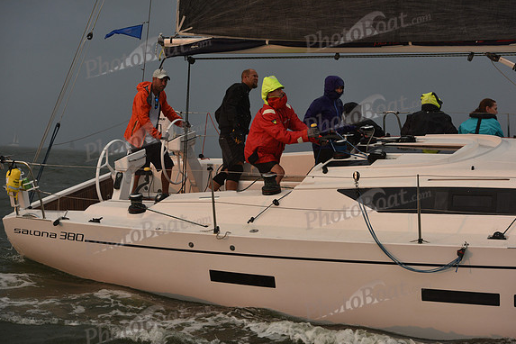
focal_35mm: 86
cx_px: 258
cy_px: 172
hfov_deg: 23.6
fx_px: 1233
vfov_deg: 15.9
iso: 400
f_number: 5
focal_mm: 85
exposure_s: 1/500
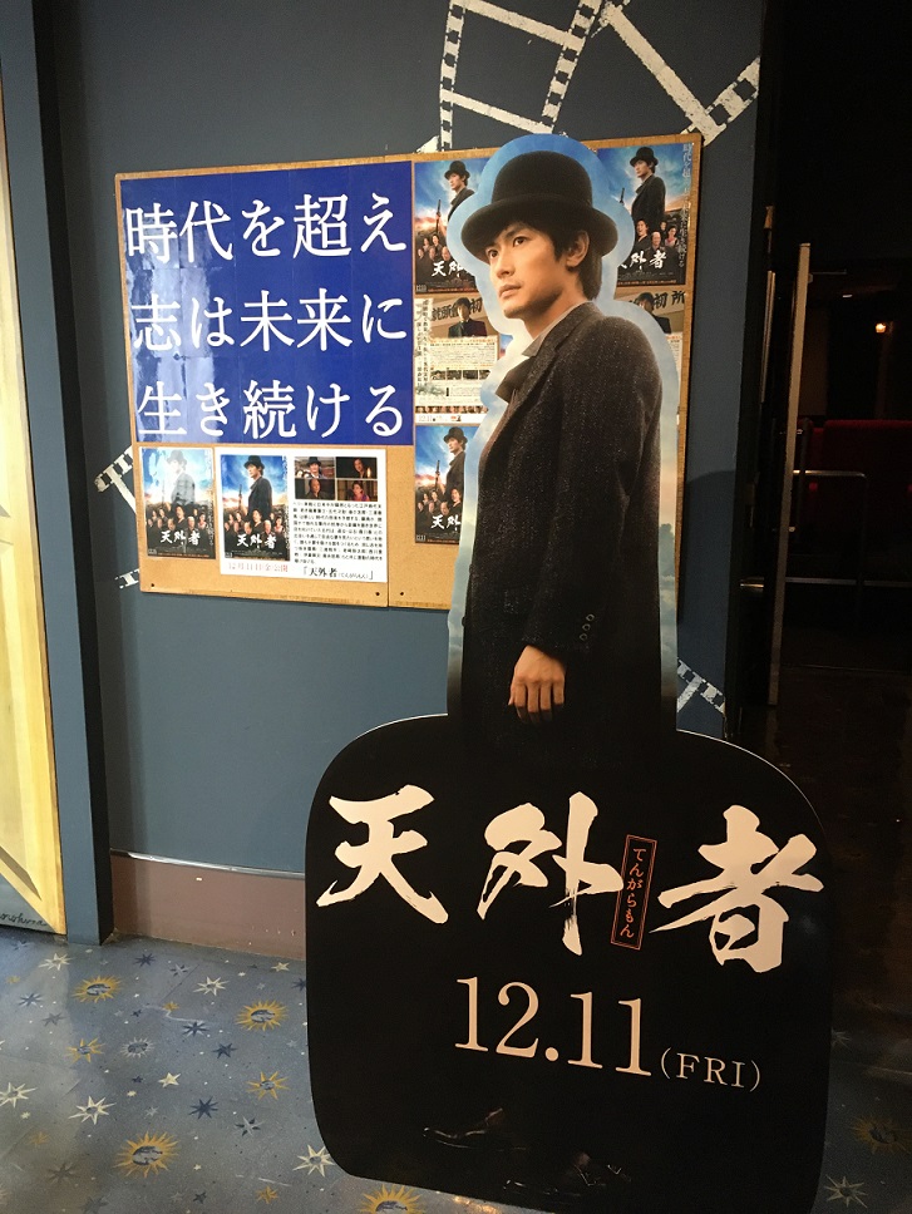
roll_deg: +0.3
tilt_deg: -9.9
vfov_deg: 61.6
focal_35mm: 29
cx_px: 456
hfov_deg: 48.3
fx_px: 1018
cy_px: 607
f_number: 2.2
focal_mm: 4.15
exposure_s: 1/30
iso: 160
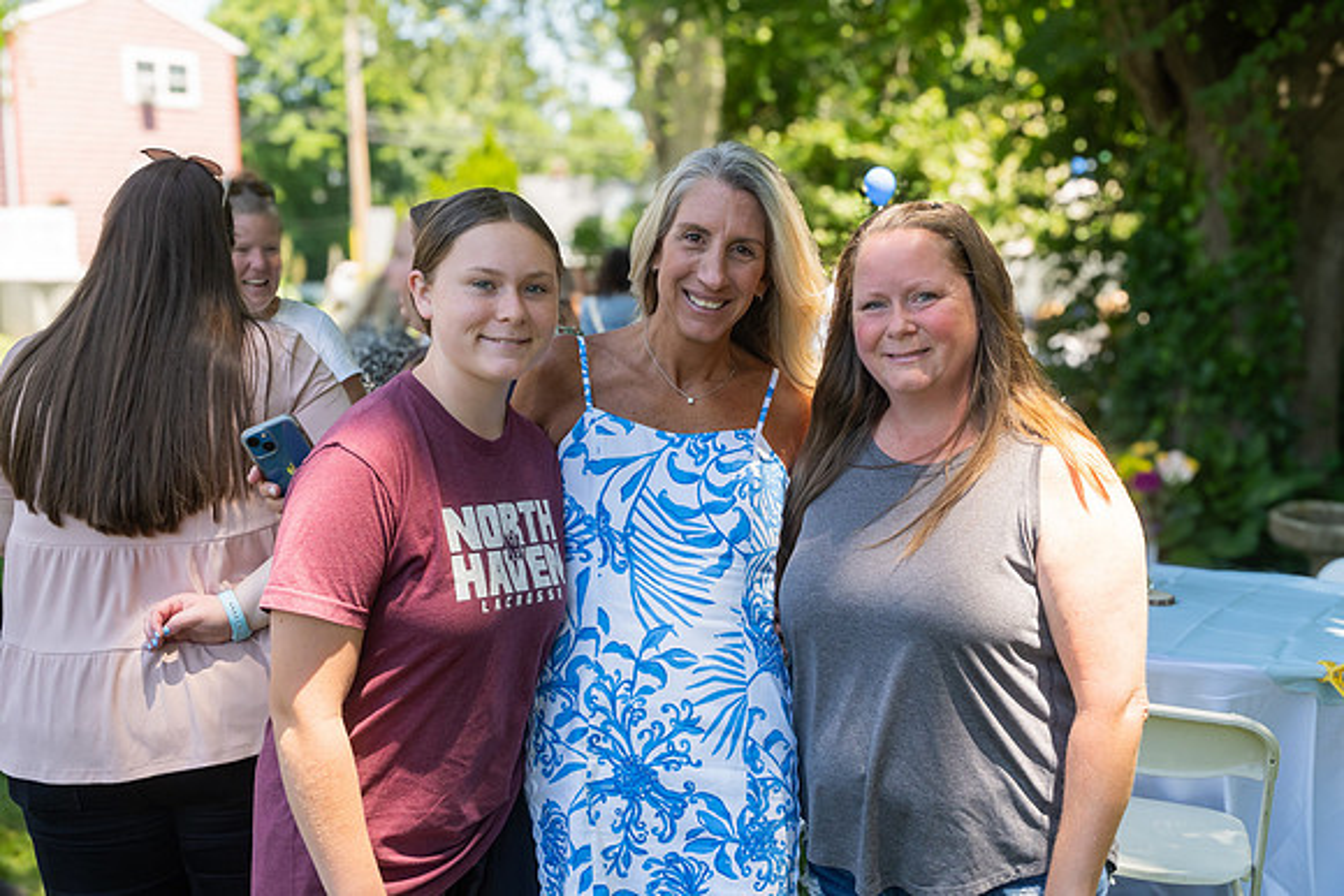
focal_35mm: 42
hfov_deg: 46.4
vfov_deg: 31.9
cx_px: 672
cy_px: 448
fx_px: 1568
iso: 640
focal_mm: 28
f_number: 5.6
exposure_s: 1/400
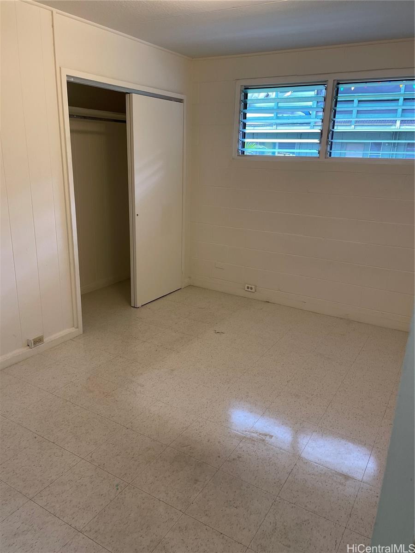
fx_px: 416
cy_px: 276
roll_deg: -2.1
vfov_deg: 67.3
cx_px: 208
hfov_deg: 53.1
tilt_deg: -15.1
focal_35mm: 26
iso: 80
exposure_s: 1/60
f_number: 1.6
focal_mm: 4.2
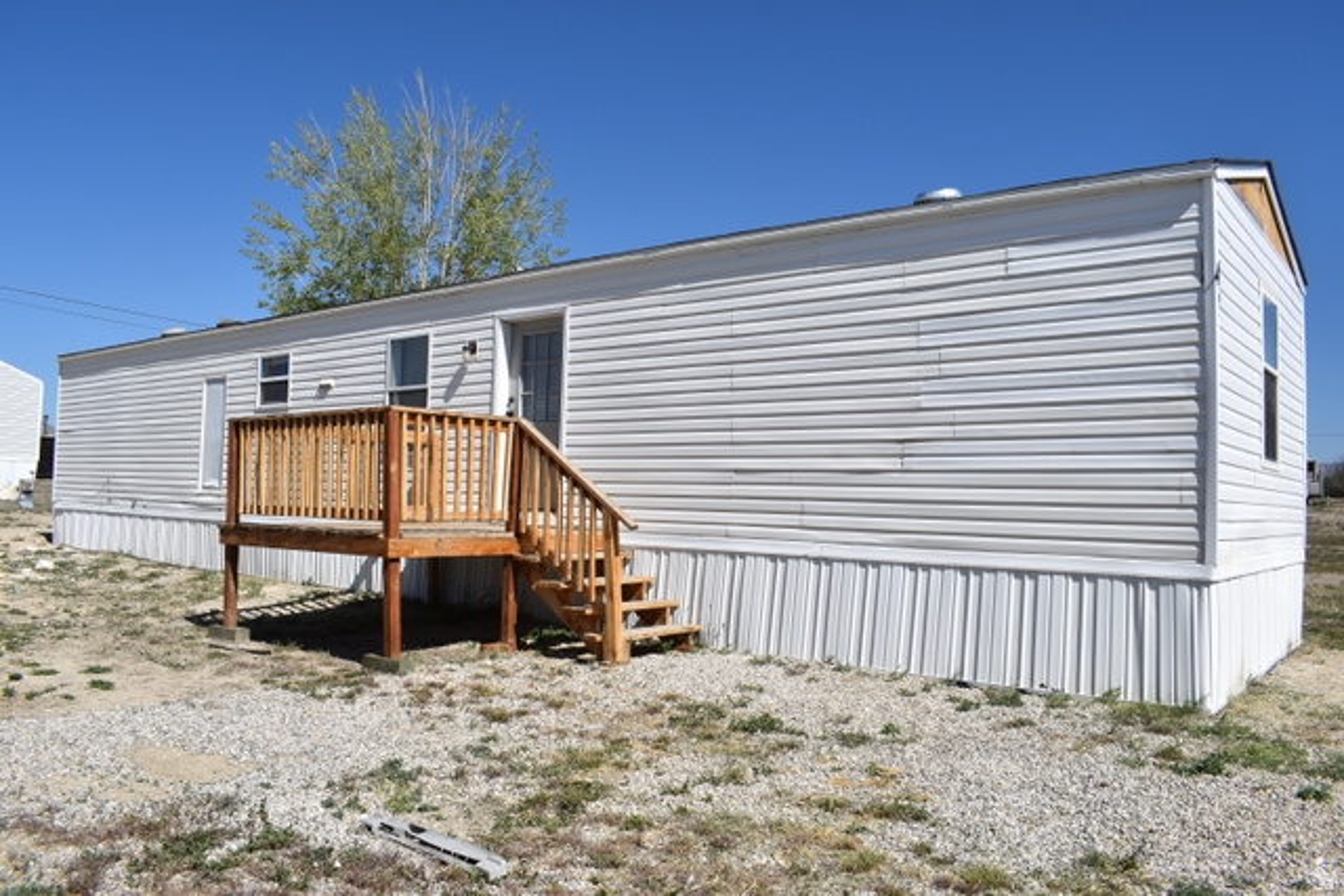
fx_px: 1008
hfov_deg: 67.4
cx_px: 672
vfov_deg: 48.0
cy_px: 448
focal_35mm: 27
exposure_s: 1/320
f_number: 9
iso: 100
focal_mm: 18
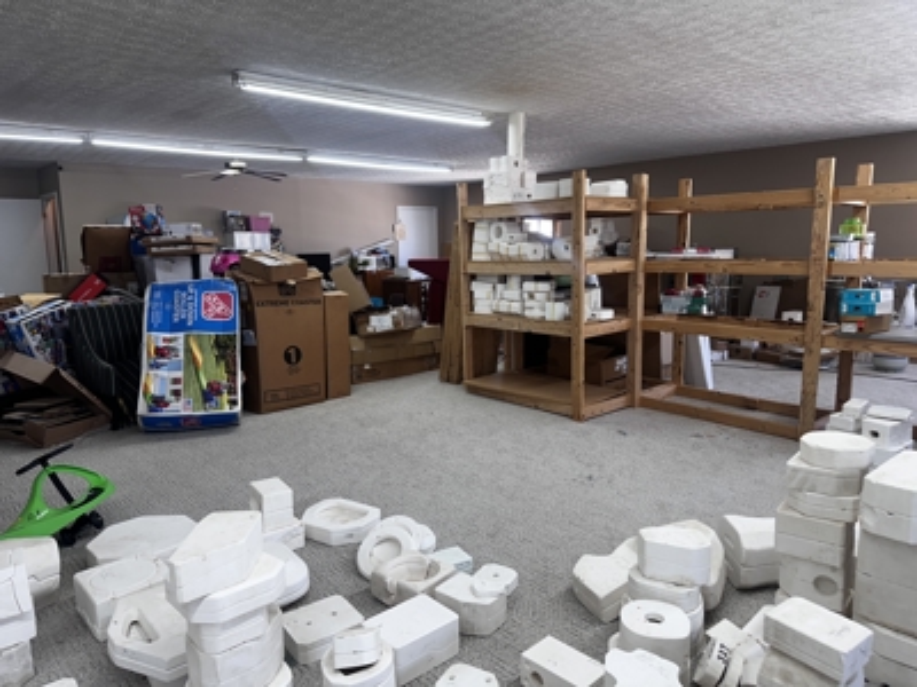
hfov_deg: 71.6
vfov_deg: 56.8
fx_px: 636
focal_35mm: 24
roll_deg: +0.9
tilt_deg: -6.5
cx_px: 458
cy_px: 344
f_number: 1.78
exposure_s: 1/120
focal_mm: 6.86
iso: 80
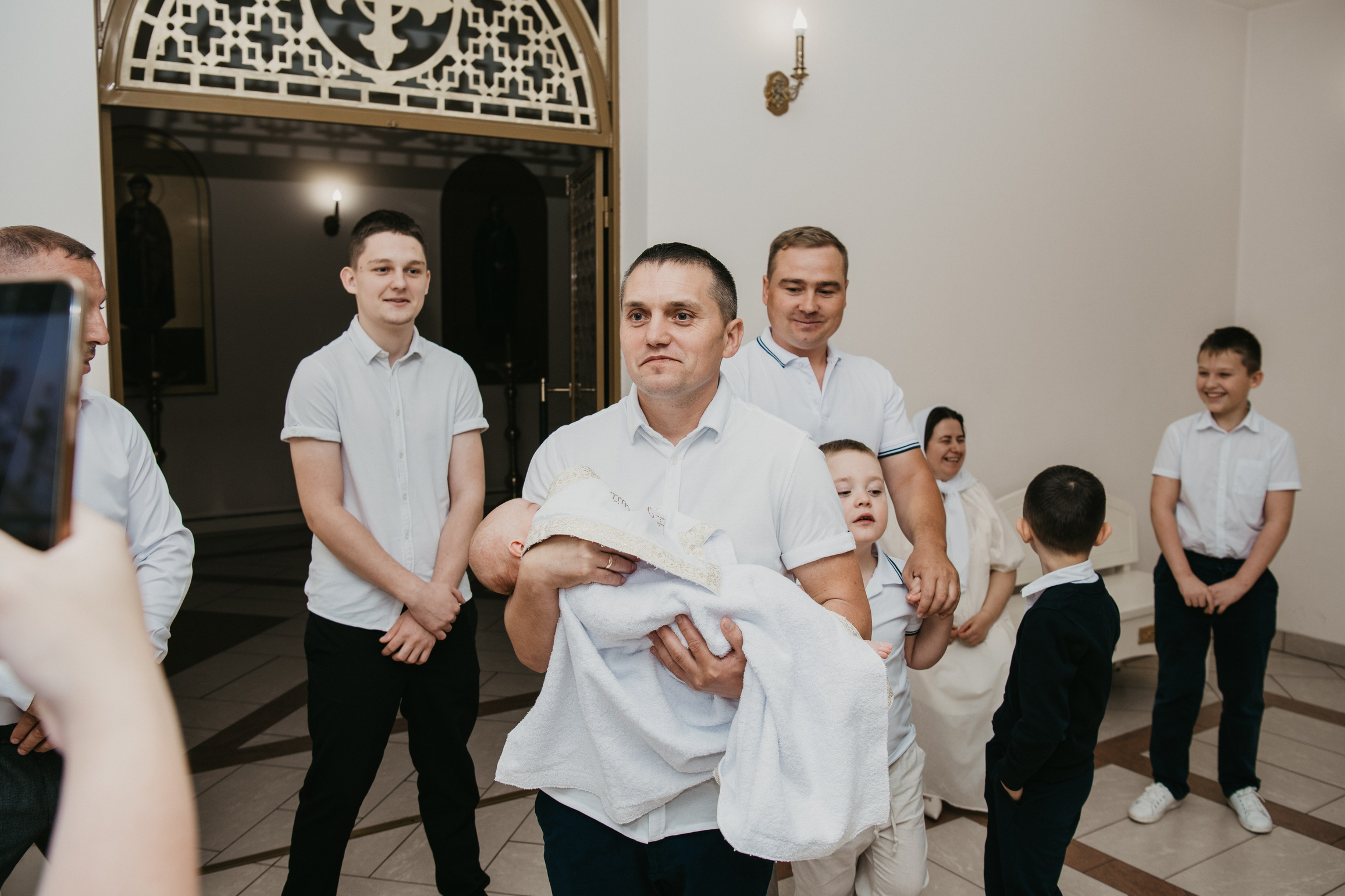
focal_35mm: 31
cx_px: 671
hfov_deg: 60.3
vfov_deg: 42.3
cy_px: 443
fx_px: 1158
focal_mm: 28
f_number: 4
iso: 125
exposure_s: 1/160
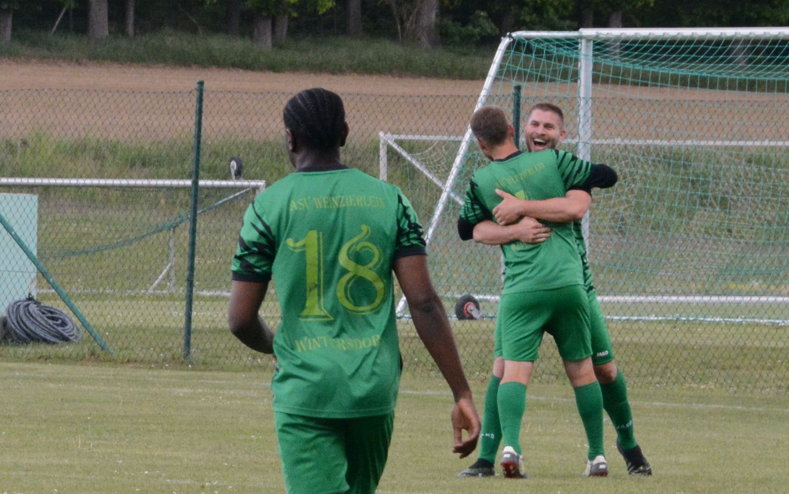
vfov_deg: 8.1
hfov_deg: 13.0
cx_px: 396
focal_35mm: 162
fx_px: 3473
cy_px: 262
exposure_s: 1/250
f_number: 10
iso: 1600
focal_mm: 105
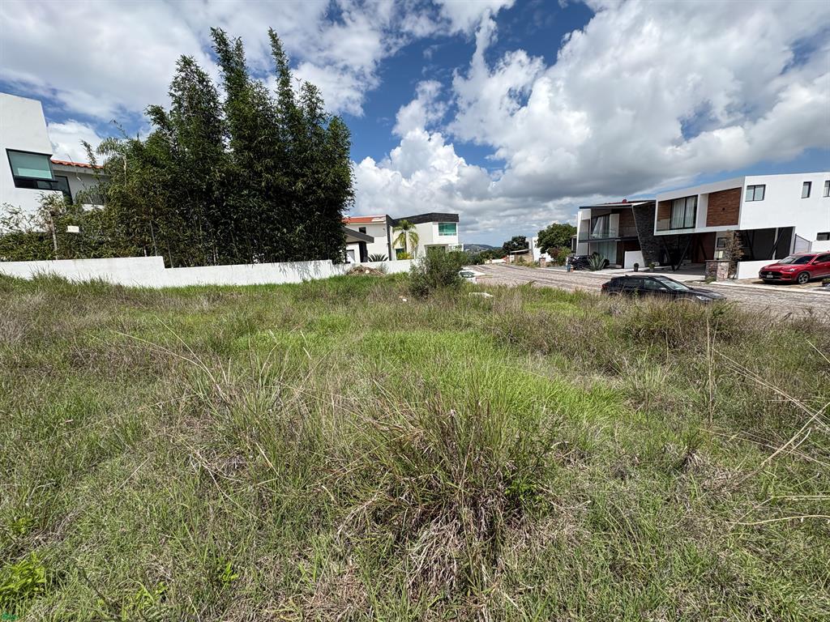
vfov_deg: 85.7
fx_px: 336
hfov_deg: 102.1
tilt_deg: -9.6
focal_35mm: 14
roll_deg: +5.1
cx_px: 415
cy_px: 311
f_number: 2.2
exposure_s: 1/2342
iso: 40
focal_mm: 2.22
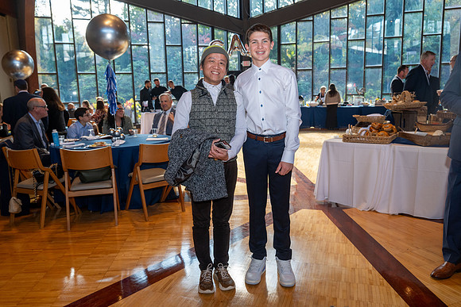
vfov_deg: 43.6
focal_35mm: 30
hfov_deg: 61.9
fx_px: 384
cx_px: 230
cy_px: 154
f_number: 5.6
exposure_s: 1/160
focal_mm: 30
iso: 800
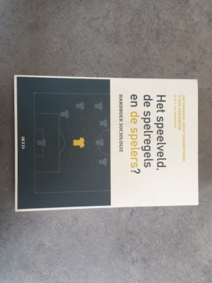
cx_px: 106
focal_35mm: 29
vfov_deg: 61.7
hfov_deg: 48.2
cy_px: 142
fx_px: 237
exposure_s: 1/100
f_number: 2.2
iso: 50
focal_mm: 4.15
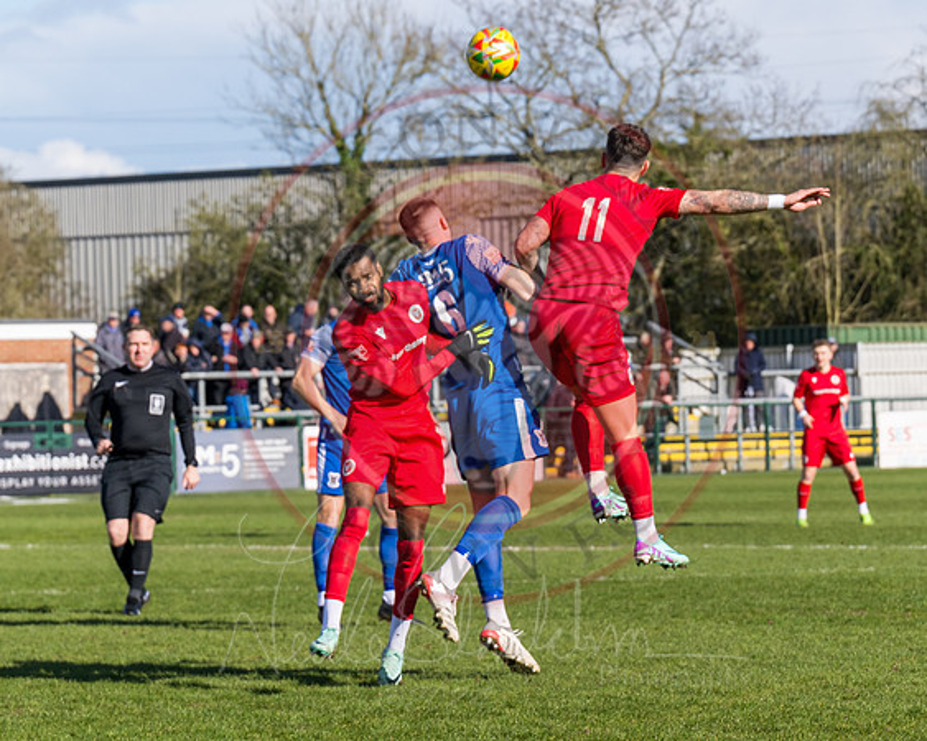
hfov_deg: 10.7
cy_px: 492
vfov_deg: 8.6
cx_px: 562
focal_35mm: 180
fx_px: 4927
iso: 100
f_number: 4
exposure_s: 1/2000
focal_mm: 70
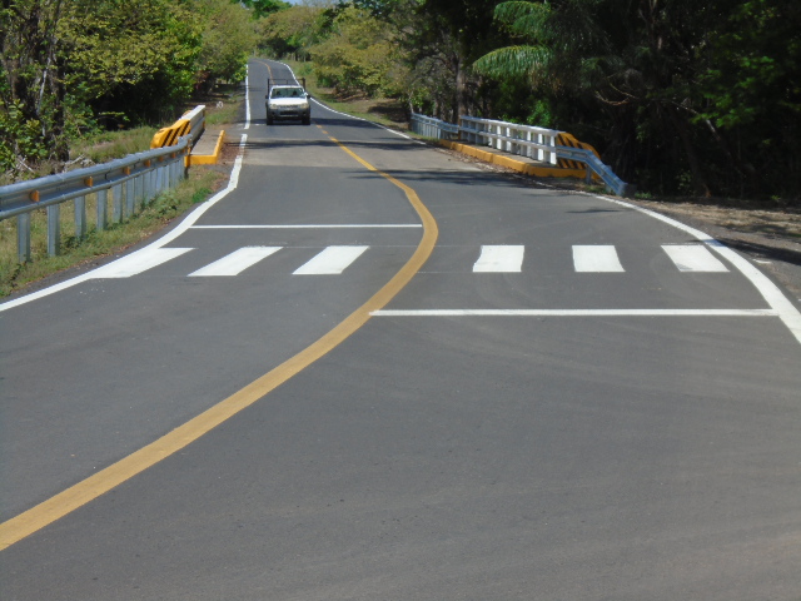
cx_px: 400
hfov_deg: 18.0
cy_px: 300
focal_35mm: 109
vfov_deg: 13.6
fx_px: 2522
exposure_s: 1/500
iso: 100
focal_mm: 19.3
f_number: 5.8
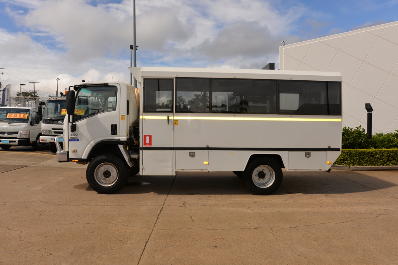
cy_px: 132
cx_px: 199
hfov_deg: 76.1
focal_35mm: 23
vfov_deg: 55.1
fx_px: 254
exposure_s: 1/200
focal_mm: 23
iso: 100
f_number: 10
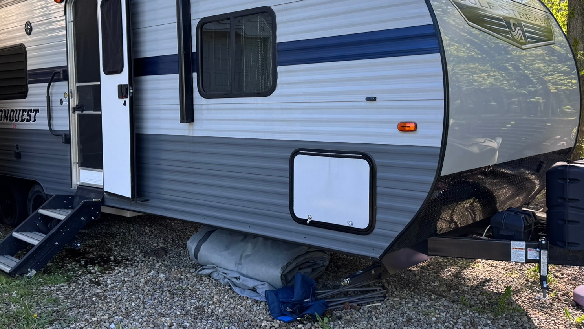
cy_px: 142
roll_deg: +3.5
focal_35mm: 36
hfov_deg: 55.2
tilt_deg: -1.8
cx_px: 262
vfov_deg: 32.8
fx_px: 558
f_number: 1.78
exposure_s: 1/549
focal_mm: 6.76
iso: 80
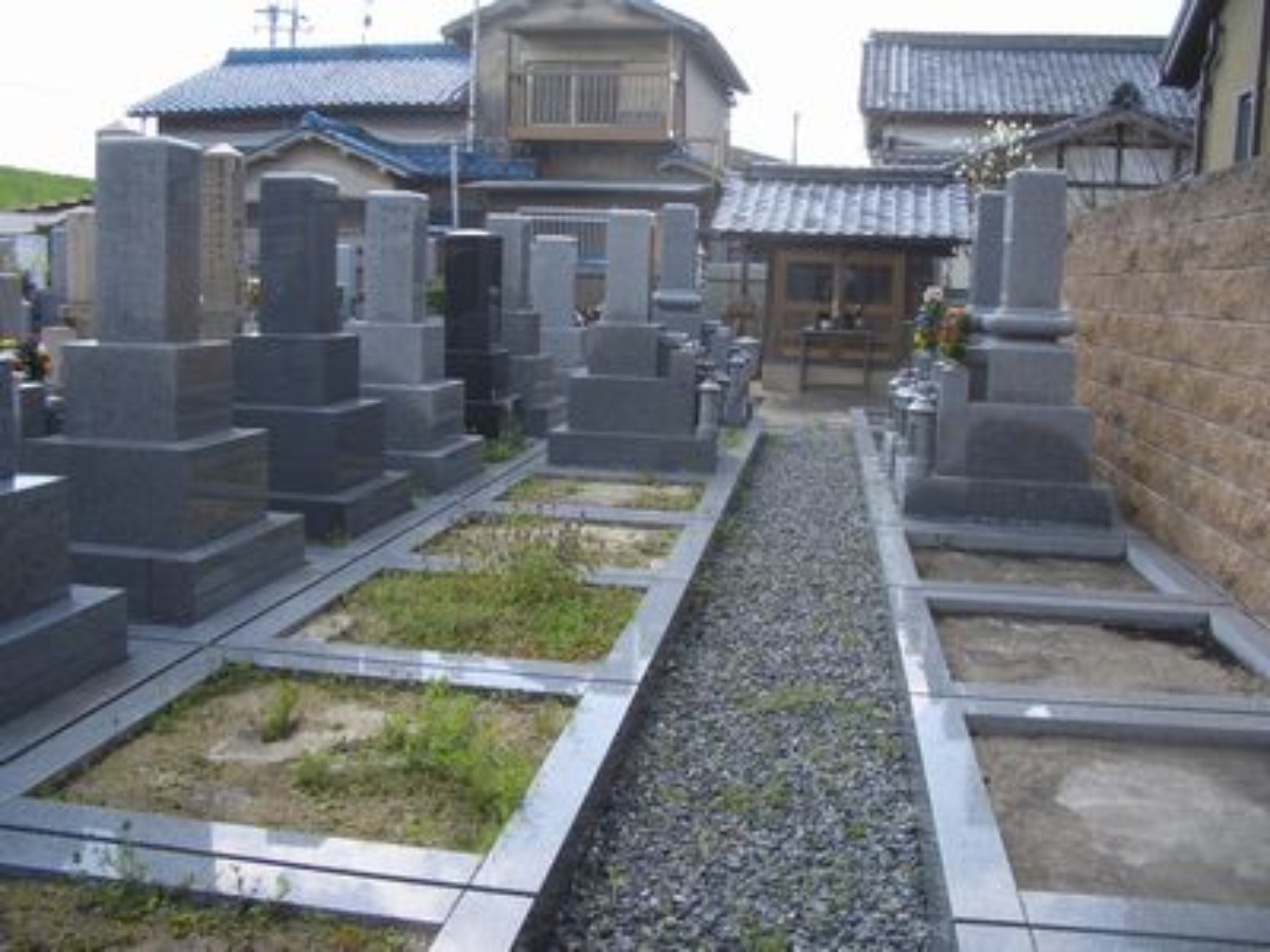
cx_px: 635
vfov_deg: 40.7
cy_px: 476
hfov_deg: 52.6
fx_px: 1284
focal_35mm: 35
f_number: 4.3
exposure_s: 1/160
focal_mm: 5.8
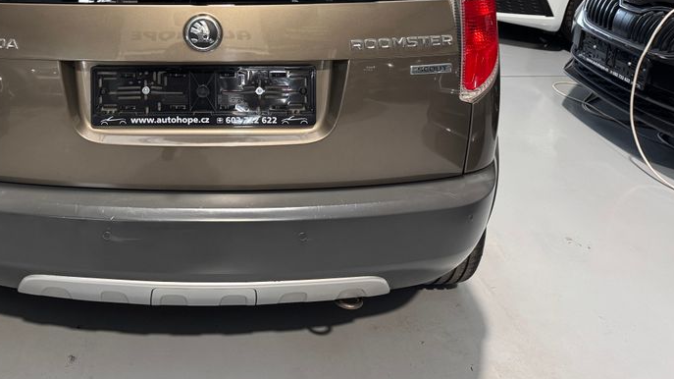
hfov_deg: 49.7
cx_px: 175
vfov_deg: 29.0
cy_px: 27
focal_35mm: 39
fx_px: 697
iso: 320
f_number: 1.78
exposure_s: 1/60
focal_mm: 6.76
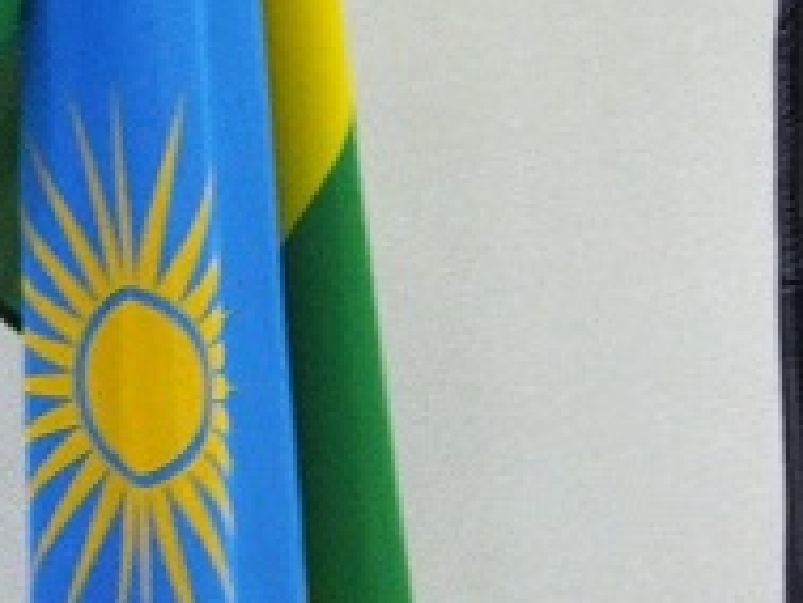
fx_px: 7080
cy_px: -446
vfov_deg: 4.8
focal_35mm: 305
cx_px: -727
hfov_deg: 6.3
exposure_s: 1/50
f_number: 4.5
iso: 800
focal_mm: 40
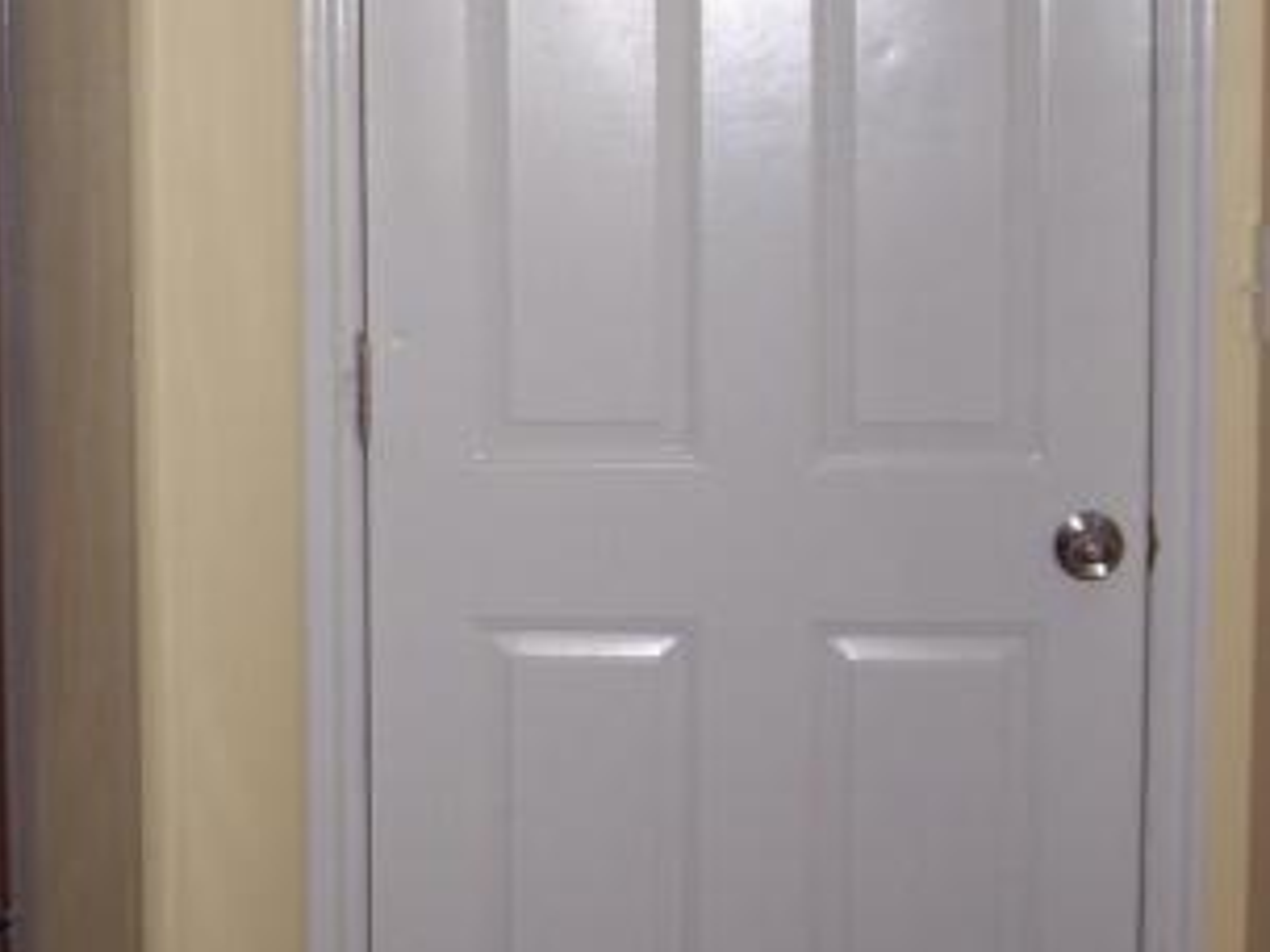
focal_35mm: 99
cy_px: 225
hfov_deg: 19.6
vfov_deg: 14.9
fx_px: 3632
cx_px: 226
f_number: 3
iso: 200
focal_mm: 7.6
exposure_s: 1/50
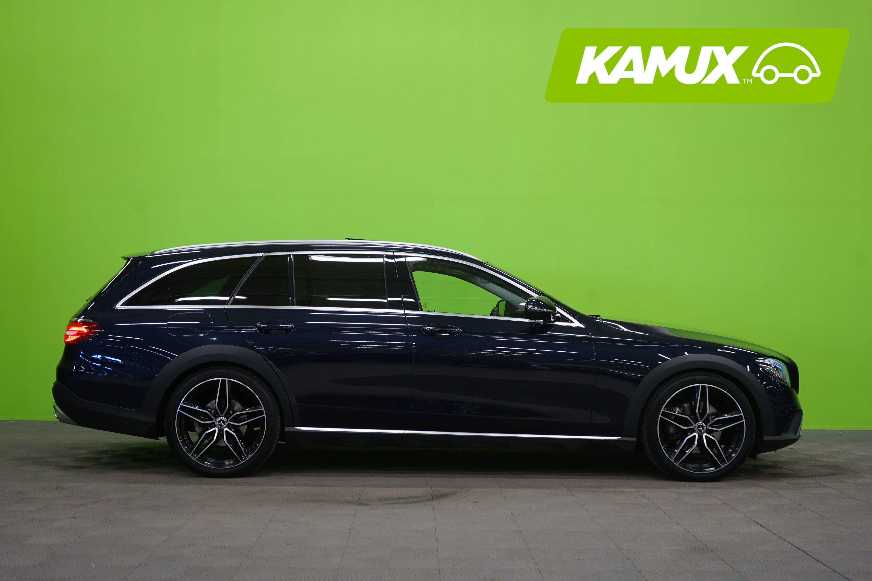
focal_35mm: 44
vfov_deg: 30.5
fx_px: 1066
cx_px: 436
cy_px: 290
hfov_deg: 44.5
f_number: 5
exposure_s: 1/10
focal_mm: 44
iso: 400
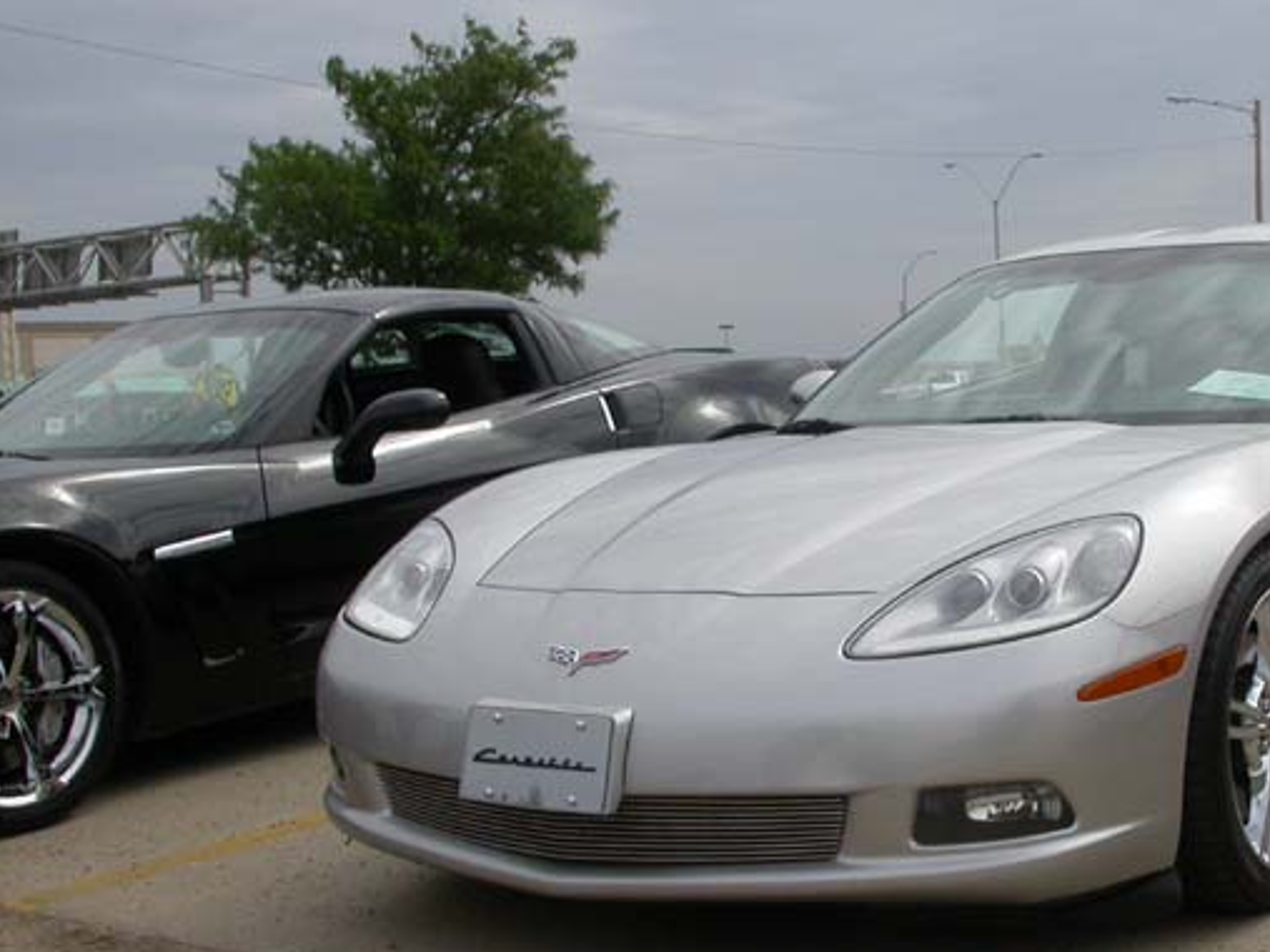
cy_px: 531
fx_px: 2201
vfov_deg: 24.4
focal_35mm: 60
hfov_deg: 31.6
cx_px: 957
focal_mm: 7.85
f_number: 7.5
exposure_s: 1/436
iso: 100
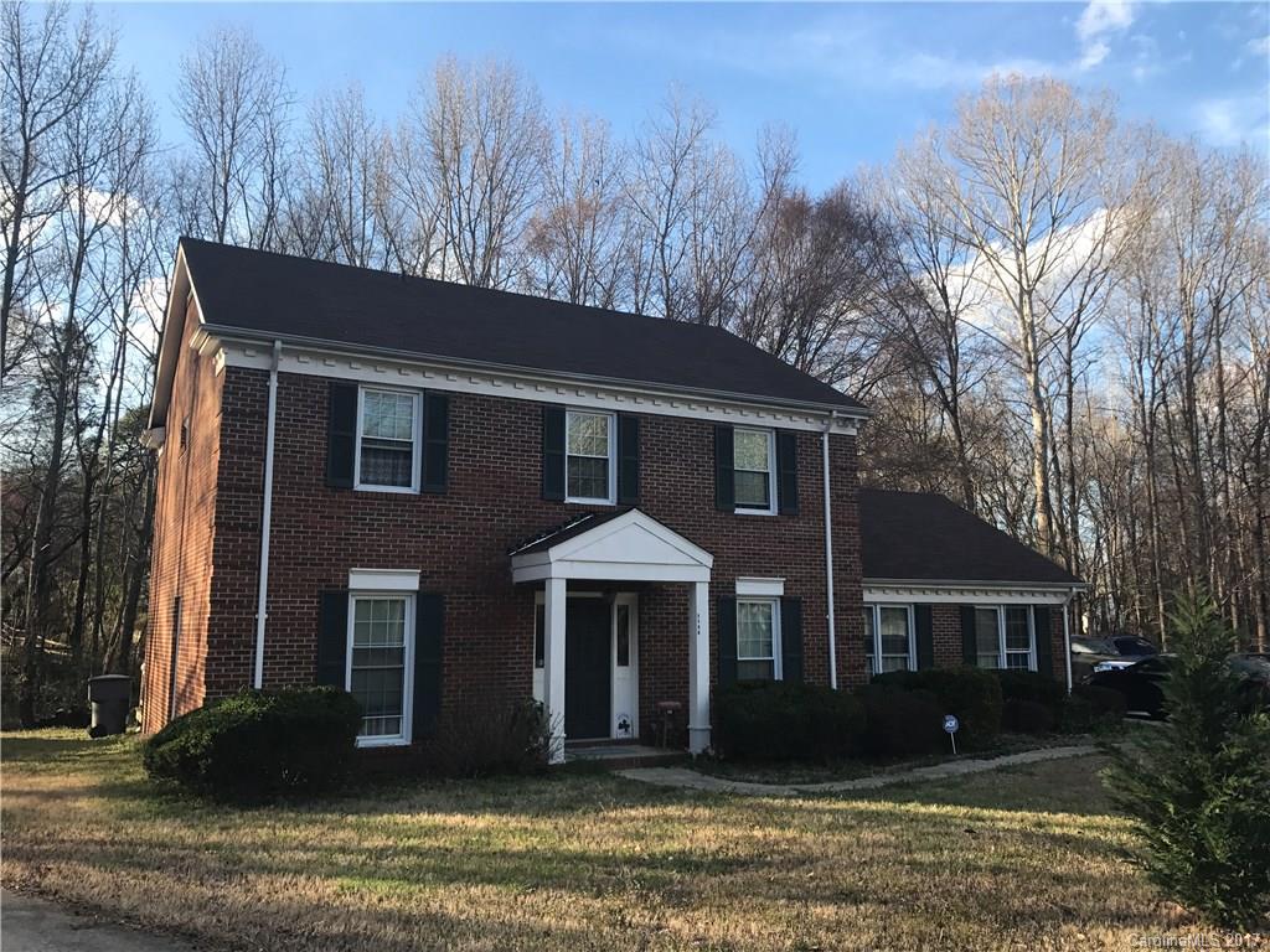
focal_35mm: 28
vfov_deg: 49.7
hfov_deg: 63.4
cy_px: 476
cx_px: 635
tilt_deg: +6.8
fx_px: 1027
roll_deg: +0.7
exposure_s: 1/618
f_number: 1.8
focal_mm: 3.99
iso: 20
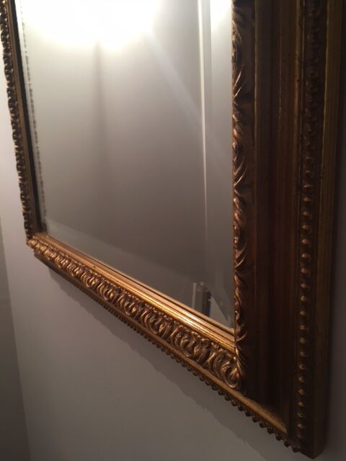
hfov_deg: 48.2
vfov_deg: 61.7
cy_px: 230
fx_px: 386
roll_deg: +2.2
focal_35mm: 29
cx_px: 173
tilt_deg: -11.3
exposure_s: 1/33
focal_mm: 4.15
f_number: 2.2
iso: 64
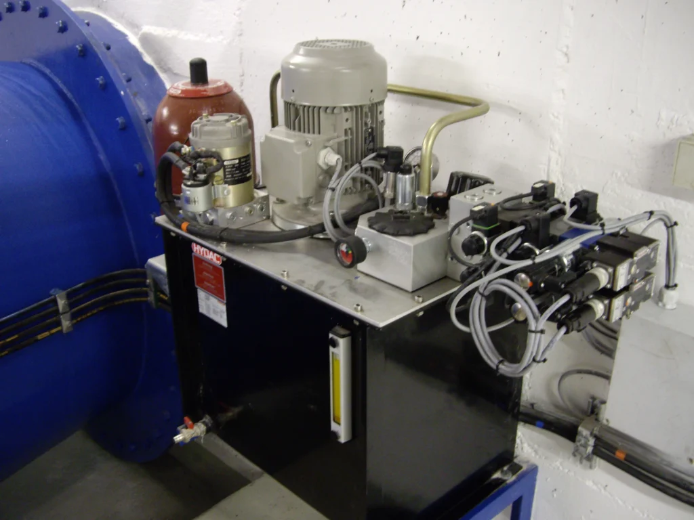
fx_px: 762
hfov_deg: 49.0
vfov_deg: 37.7
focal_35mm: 38
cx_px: 347
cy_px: 260
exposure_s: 1/20
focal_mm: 7.9
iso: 400
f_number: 2.8
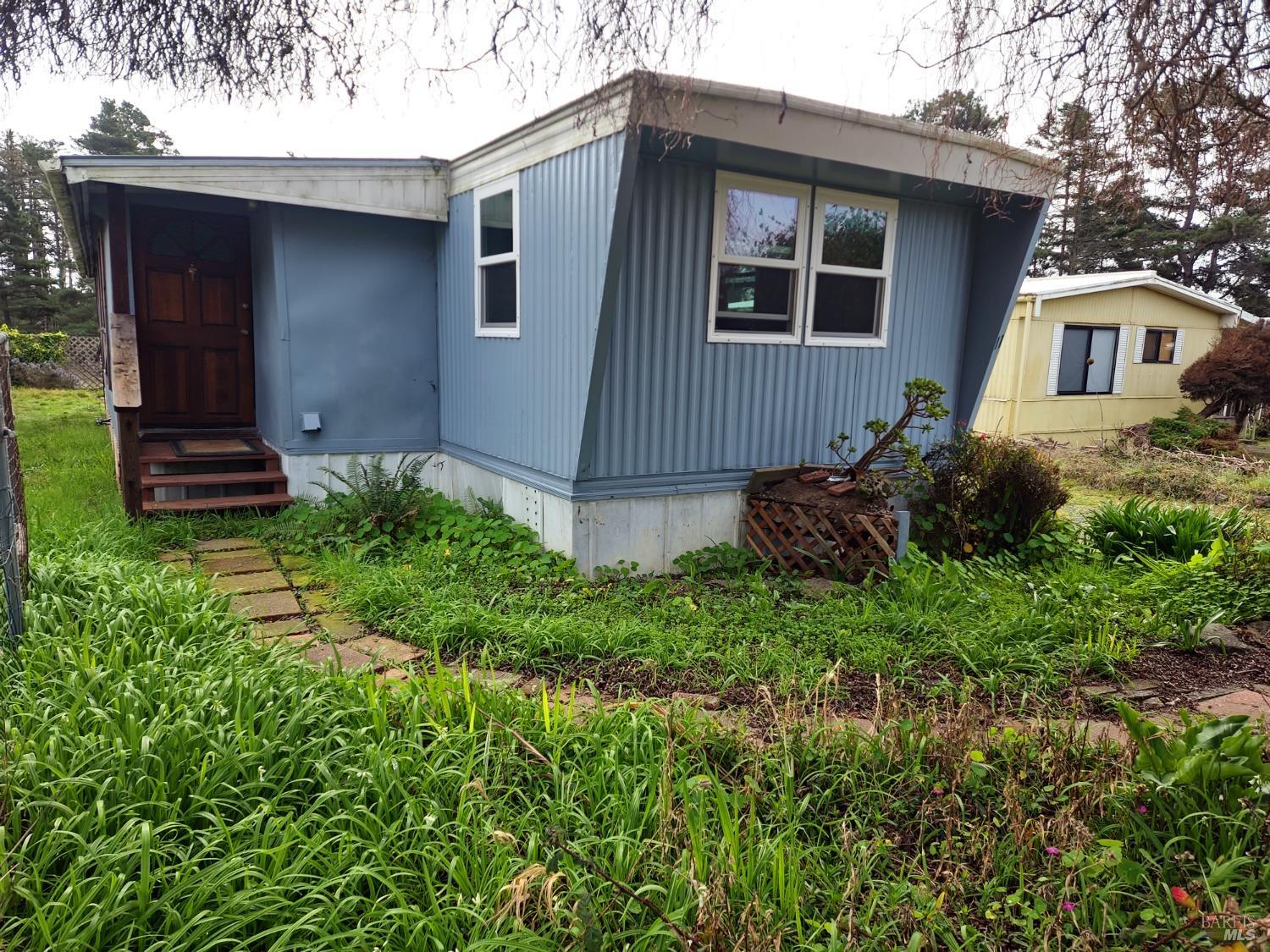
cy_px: 476
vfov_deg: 58.9
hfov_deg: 73.9
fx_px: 844
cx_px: 635
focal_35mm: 23
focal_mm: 6.4
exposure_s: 1/225
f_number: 1.8
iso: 12
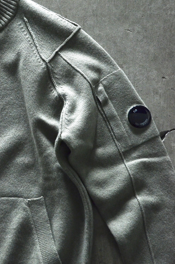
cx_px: 81
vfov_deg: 34.8
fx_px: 422
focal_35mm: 58
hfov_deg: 23.5
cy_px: 131
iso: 3200
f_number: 5.6
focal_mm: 35
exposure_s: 1/50
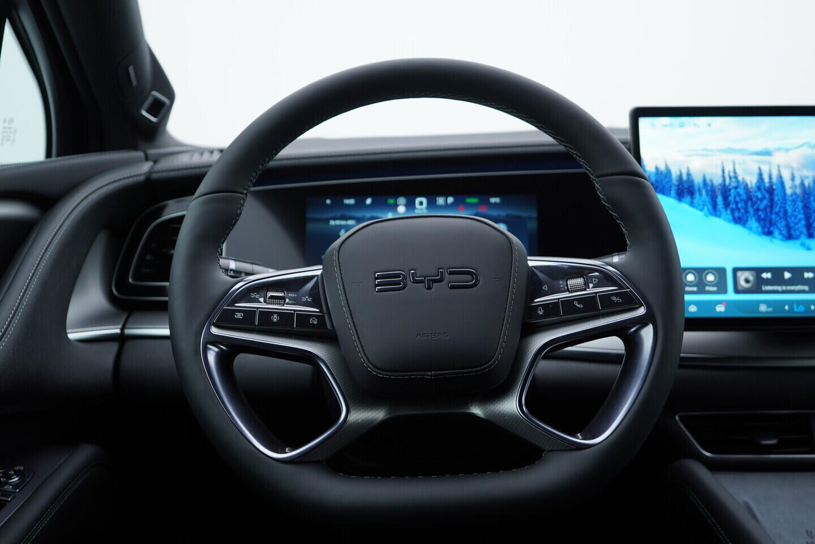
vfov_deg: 36.9
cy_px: 272
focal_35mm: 36
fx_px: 815
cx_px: 408
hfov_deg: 53.1
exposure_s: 1/50
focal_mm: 24
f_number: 3.2
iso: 125
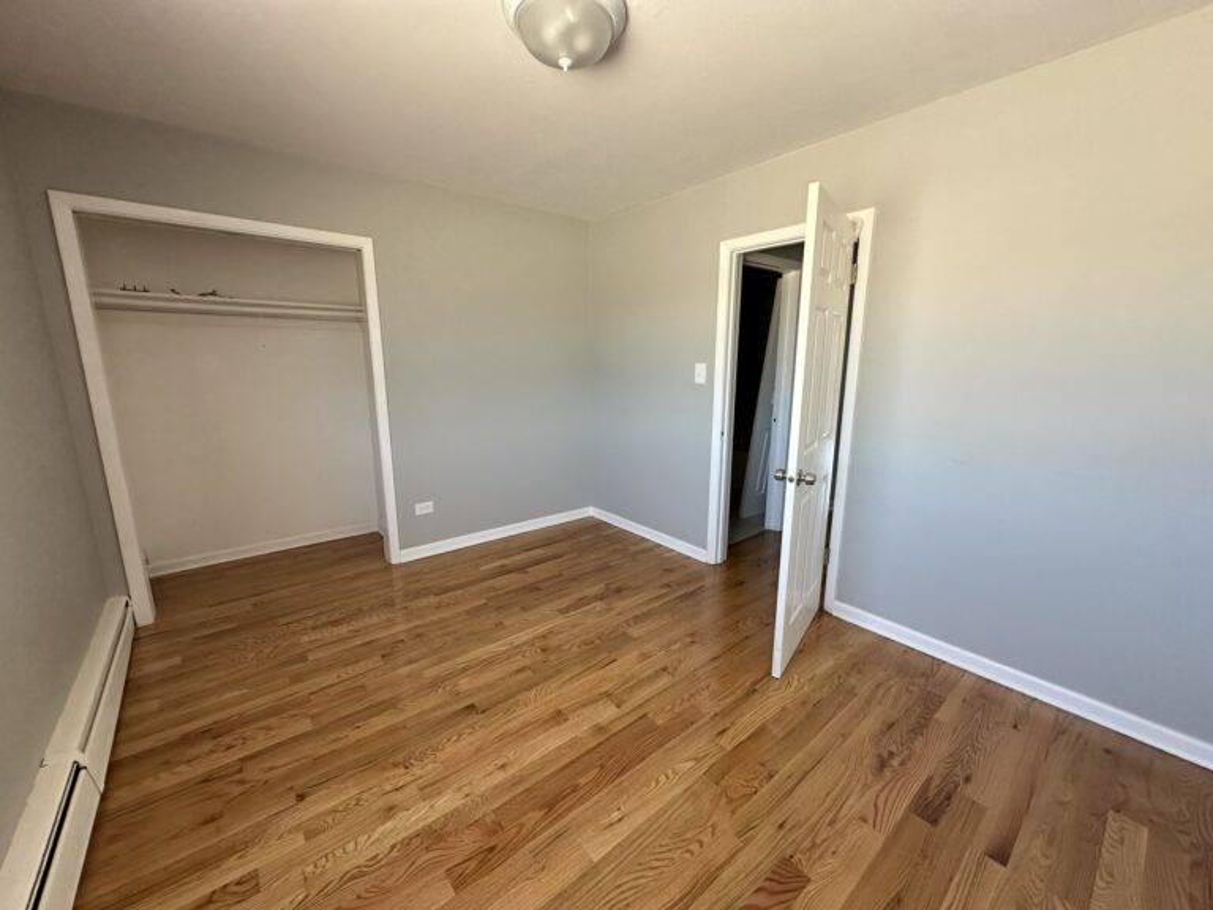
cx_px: 606
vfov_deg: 85.7
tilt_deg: -10.1
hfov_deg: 102.1
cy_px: 455
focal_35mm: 14
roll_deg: -1.1
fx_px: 491
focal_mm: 2.22
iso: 125
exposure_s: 1/99
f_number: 2.2
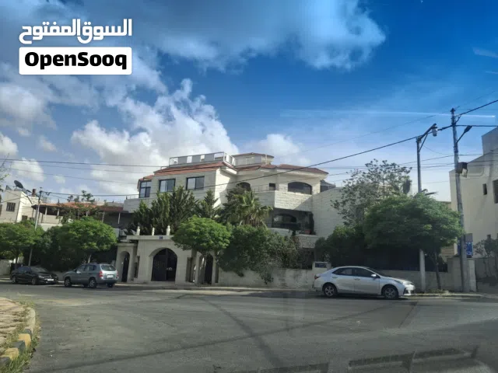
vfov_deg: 54.9
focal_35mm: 25
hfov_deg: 69.4
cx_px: 249
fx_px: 360
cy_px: 186
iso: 25
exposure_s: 1/697
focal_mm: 4.69
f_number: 1.8
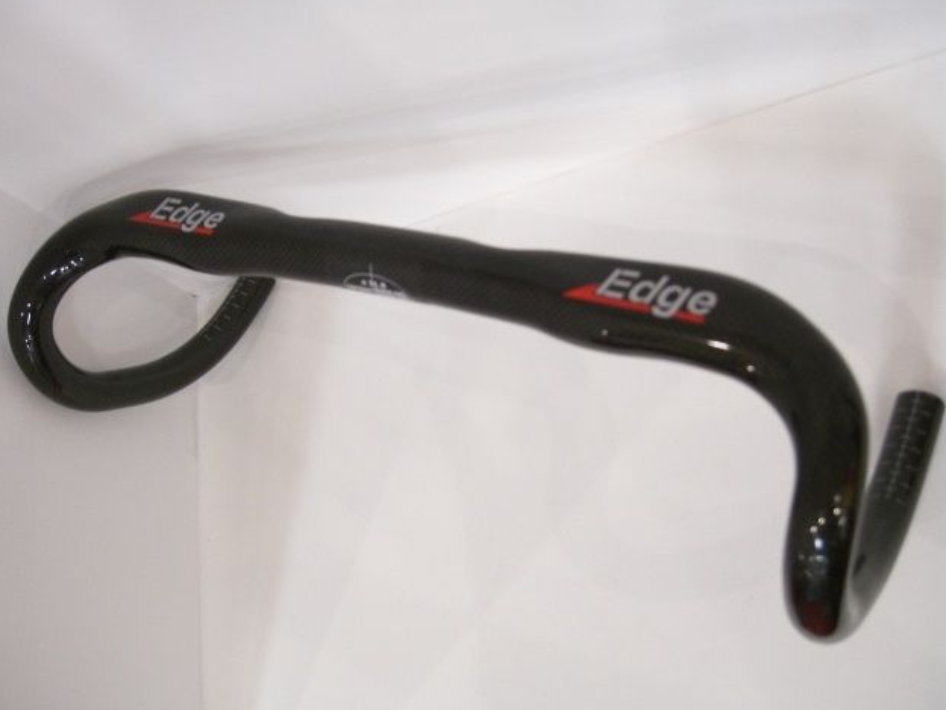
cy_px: 347
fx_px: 1066
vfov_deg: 36.8
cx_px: 462
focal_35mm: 39
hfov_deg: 47.9
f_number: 2.8
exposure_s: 1/40
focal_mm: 7.9
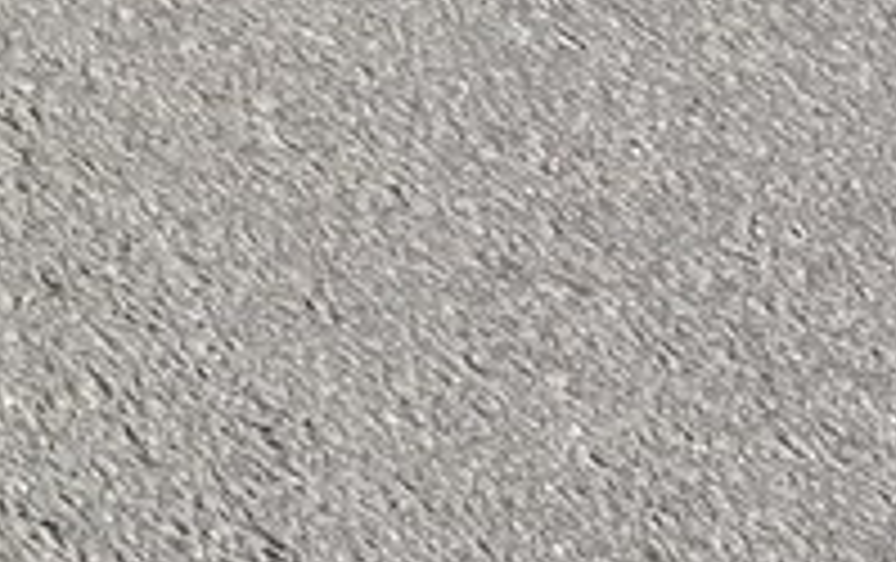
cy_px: -1578
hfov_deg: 9.4
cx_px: -1756
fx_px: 4304
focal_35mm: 176
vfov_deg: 6.3
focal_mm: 5.54
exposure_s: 1/923
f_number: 1.8
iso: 50
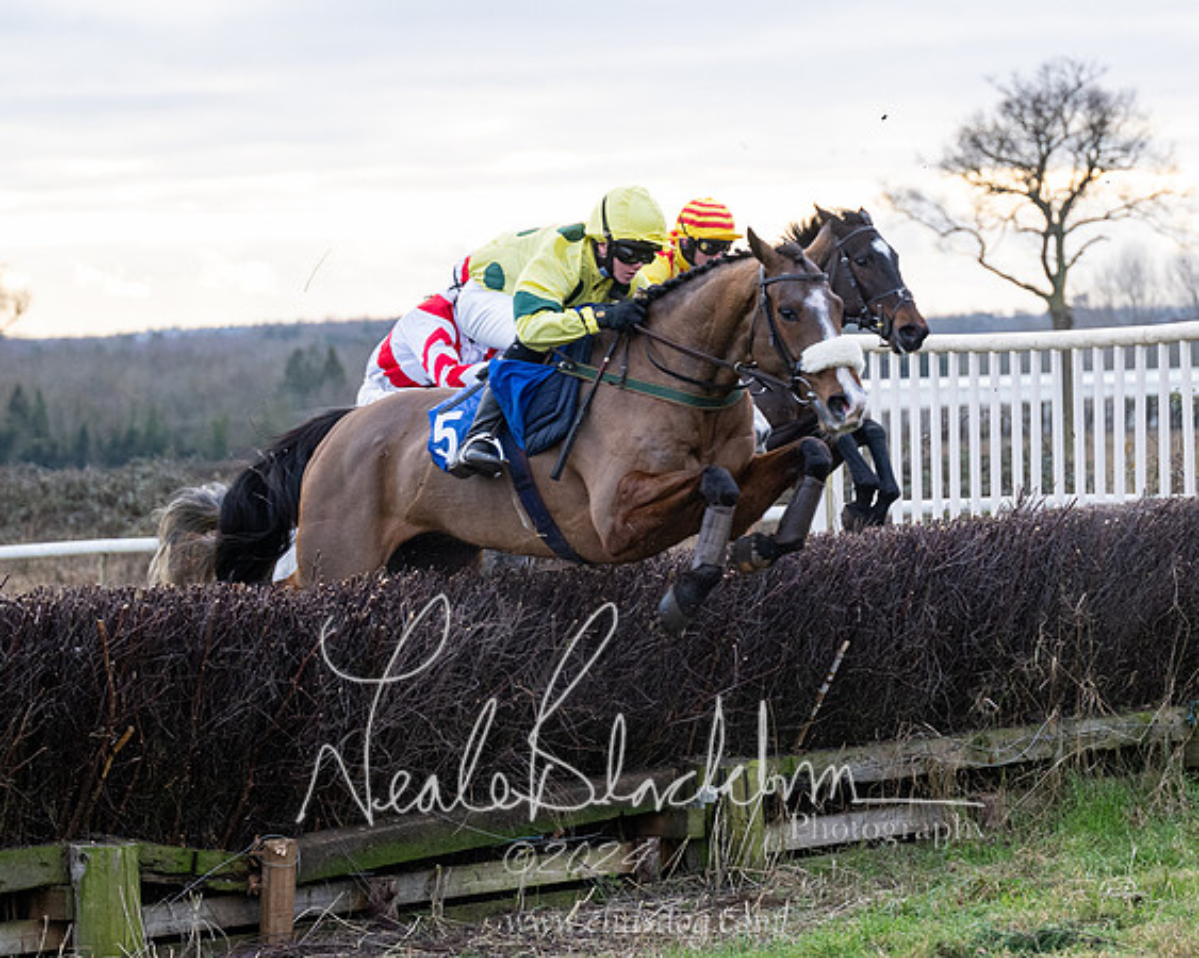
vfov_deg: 10.2
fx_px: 5365
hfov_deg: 12.7
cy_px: 542
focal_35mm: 151
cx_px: 871
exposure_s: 1/1250
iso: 800
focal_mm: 74
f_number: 2.8
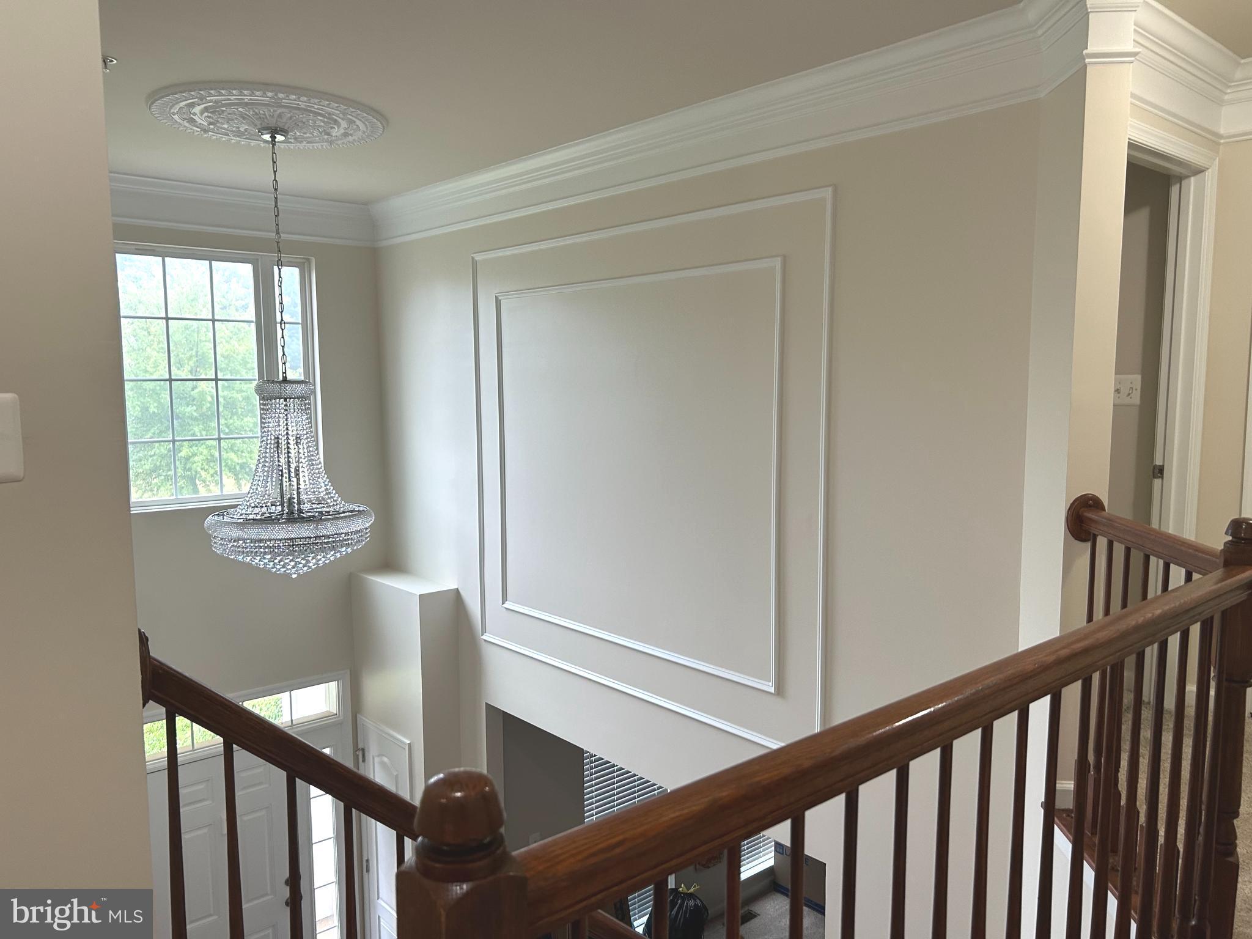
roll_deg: +1.3
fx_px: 940
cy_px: 470
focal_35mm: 26
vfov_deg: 53.1
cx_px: 626
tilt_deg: -7.2
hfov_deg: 67.3
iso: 125
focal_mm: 5.7
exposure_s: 1/120
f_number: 1.5
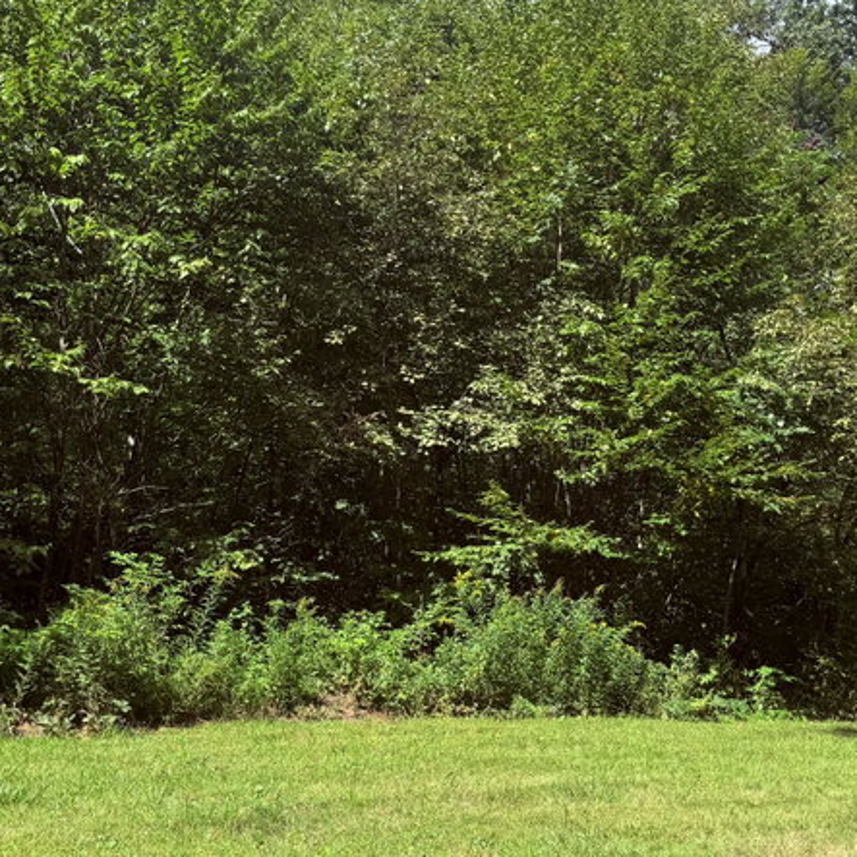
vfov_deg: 34.6
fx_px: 1372
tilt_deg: +1.0
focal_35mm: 49
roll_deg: -4.8
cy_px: 501
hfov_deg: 34.6
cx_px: 379
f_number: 1.78
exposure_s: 1/2232
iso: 80
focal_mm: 6.76
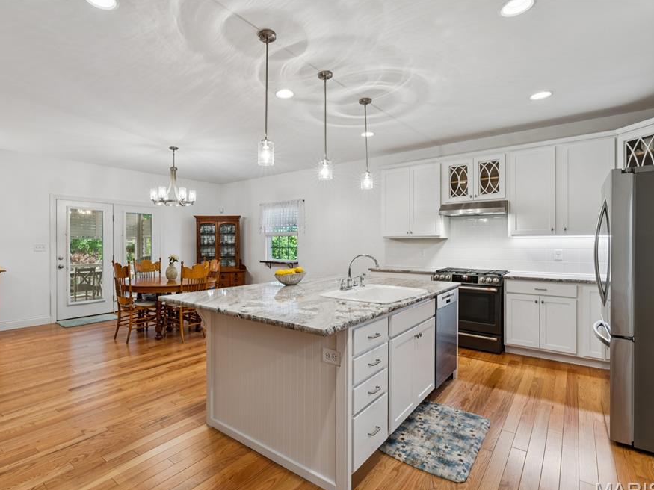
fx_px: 342
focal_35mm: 18
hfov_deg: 87.0
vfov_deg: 71.2
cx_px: 287
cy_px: 252
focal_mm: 16.1
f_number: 13
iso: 200
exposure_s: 1/3.33
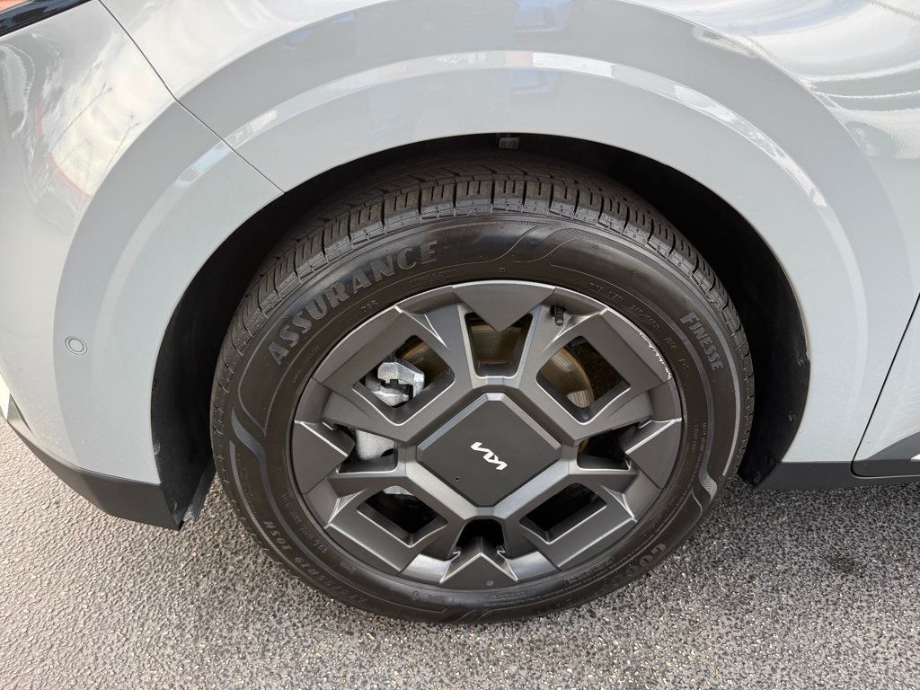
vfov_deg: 56.8
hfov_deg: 71.6
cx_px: 460
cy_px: 345
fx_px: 638
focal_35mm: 24
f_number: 1.78
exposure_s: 1/326
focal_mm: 6.76
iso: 100
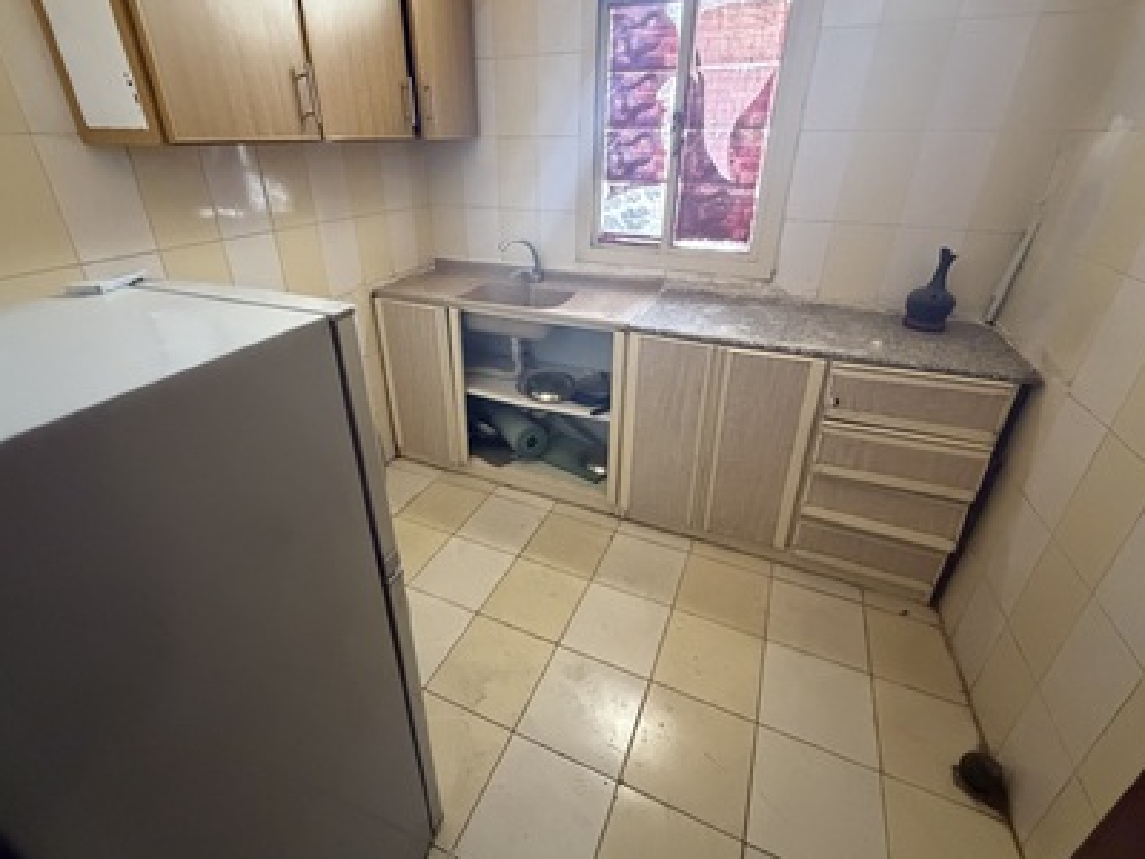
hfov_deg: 94.5
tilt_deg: -25.2
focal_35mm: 16
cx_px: 554
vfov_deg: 78.0
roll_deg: +0.3
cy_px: 394
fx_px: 529
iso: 1250
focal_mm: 2.22
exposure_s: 1/60
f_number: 2.2
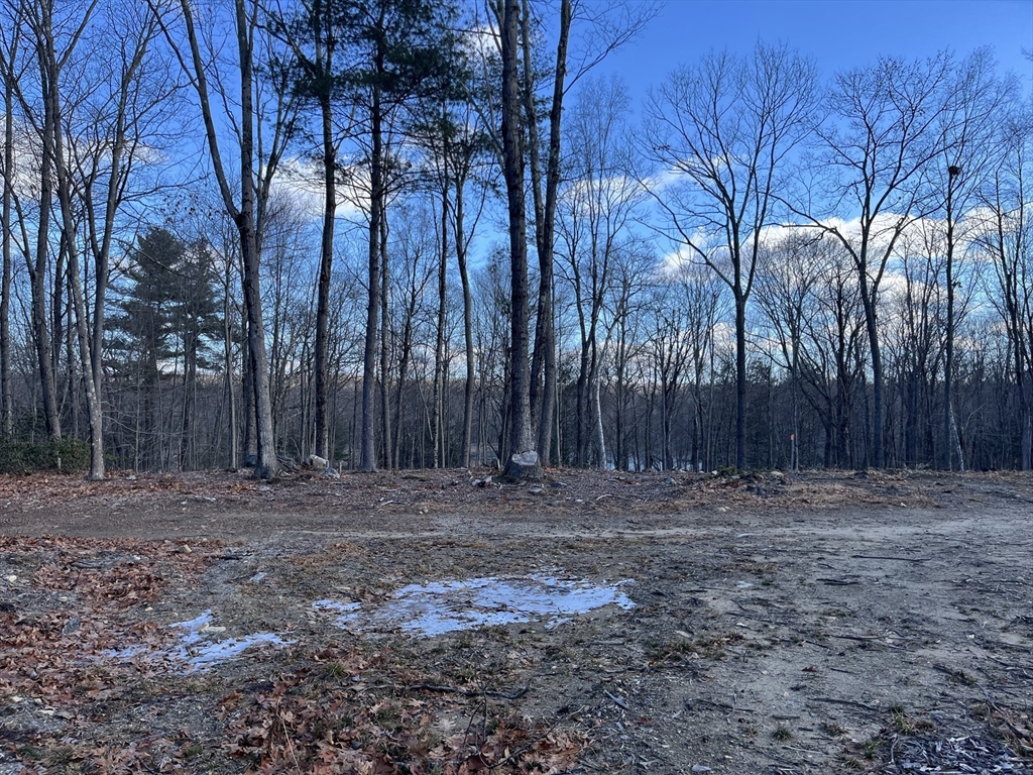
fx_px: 776
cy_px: 388
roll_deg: -0.3
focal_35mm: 26
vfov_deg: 53.1
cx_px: 516
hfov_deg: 67.3
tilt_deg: +1.6
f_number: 1.6
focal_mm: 5.1
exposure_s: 1/951
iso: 50
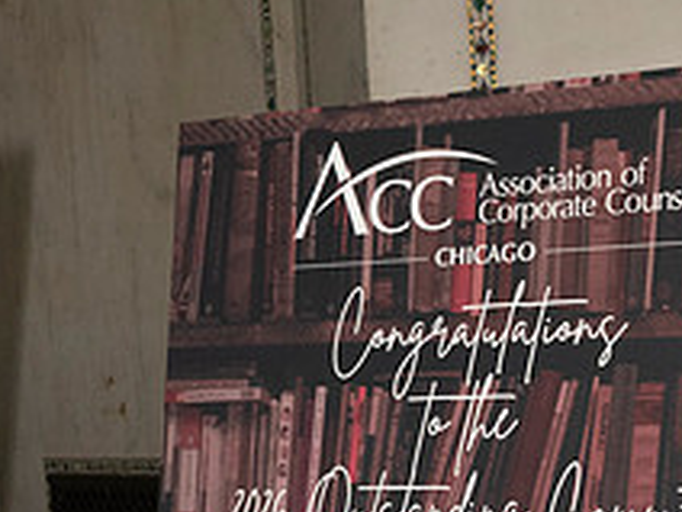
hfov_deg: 20.0
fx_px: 1931
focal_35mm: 98
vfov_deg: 14.7
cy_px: 586
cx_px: 418
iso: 2500
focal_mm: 32
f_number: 13
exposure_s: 1/160
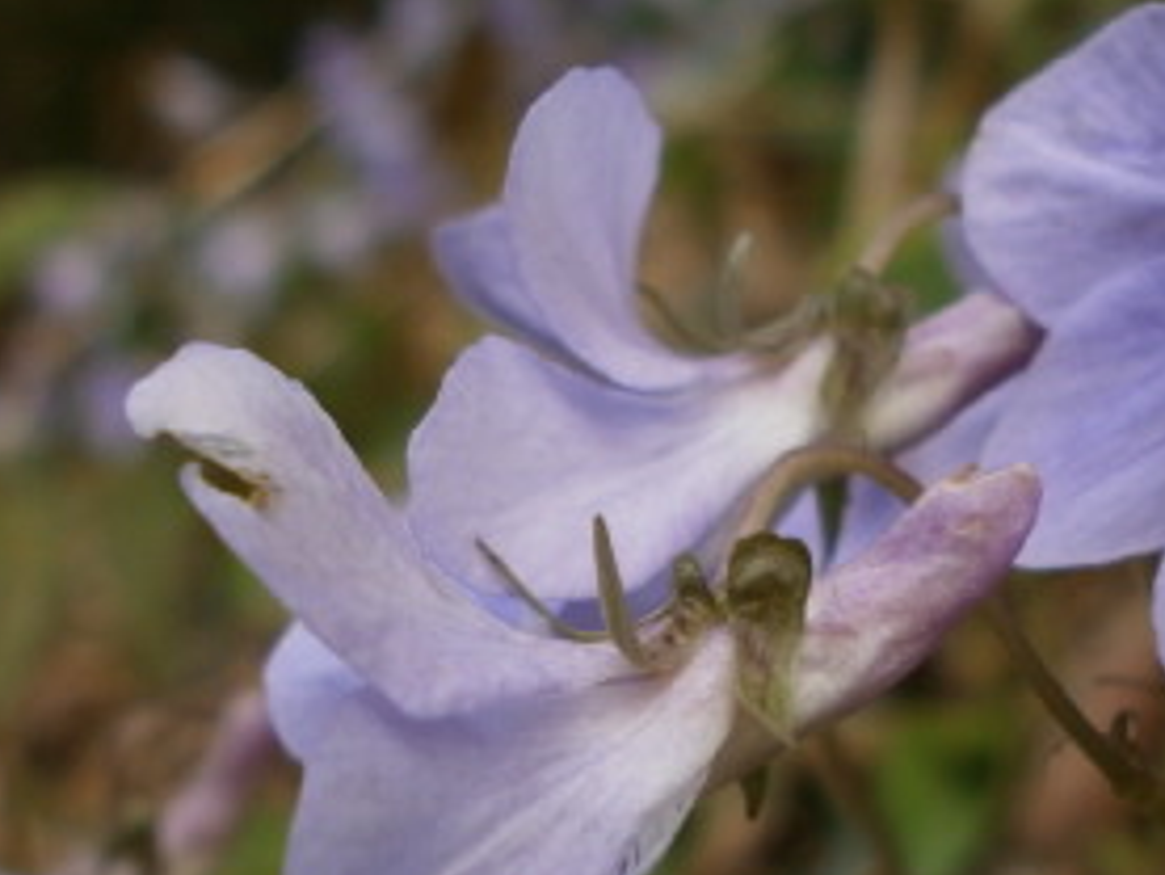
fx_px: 2492
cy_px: 698
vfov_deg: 19.7
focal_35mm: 74
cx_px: 673
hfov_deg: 26.3
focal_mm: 5.8
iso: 100
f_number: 3.1
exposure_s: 1/320
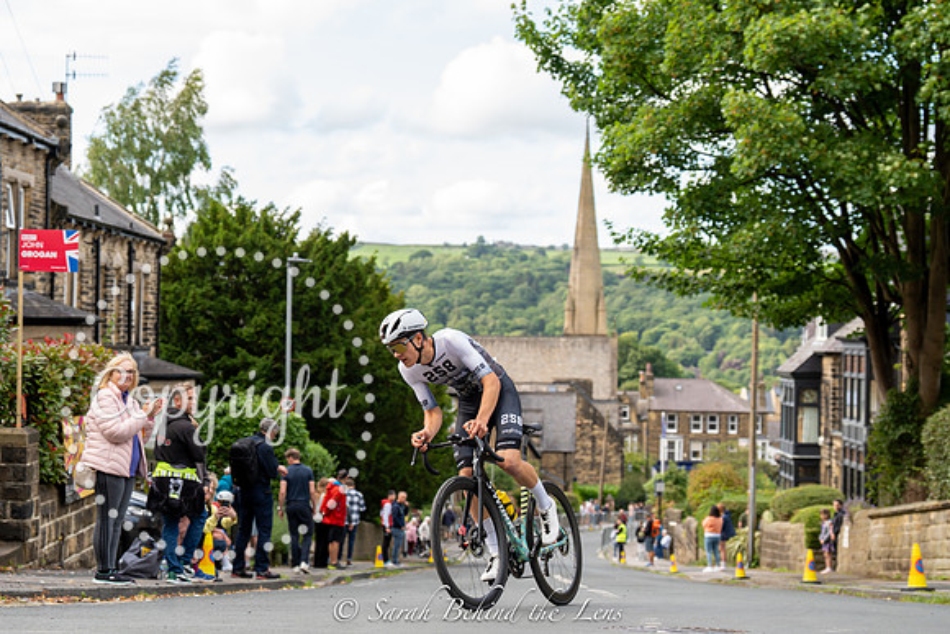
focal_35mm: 70
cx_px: 475
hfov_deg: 28.8
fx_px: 1848
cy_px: 317
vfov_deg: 19.5
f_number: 4
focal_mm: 70
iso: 400
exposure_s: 1/640
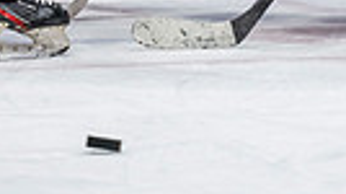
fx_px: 8779
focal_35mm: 958
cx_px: 326
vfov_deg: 1.3
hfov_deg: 2.3
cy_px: -278
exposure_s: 1/800
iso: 1600
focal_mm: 190
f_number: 3.2
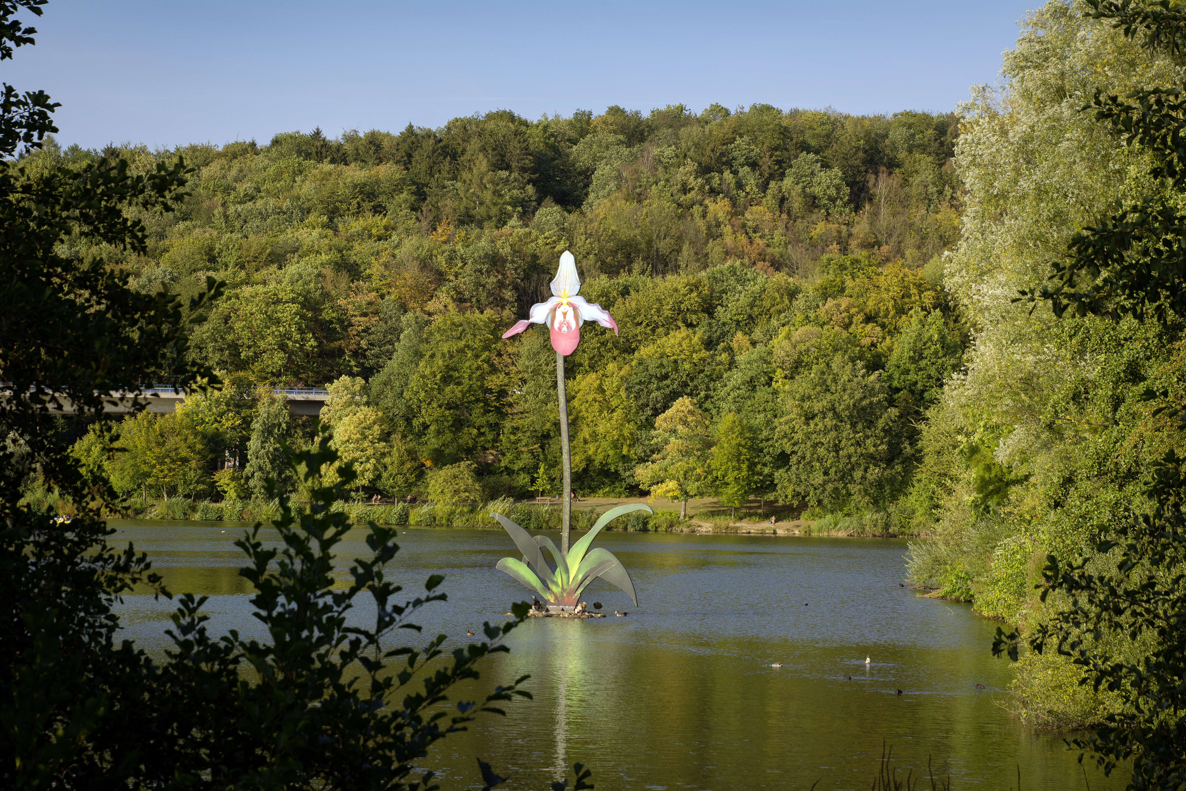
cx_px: 593
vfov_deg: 18.9
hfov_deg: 28.1
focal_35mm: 72
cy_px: 396
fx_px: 2372
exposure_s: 1/500
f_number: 5.6
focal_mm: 48
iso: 250
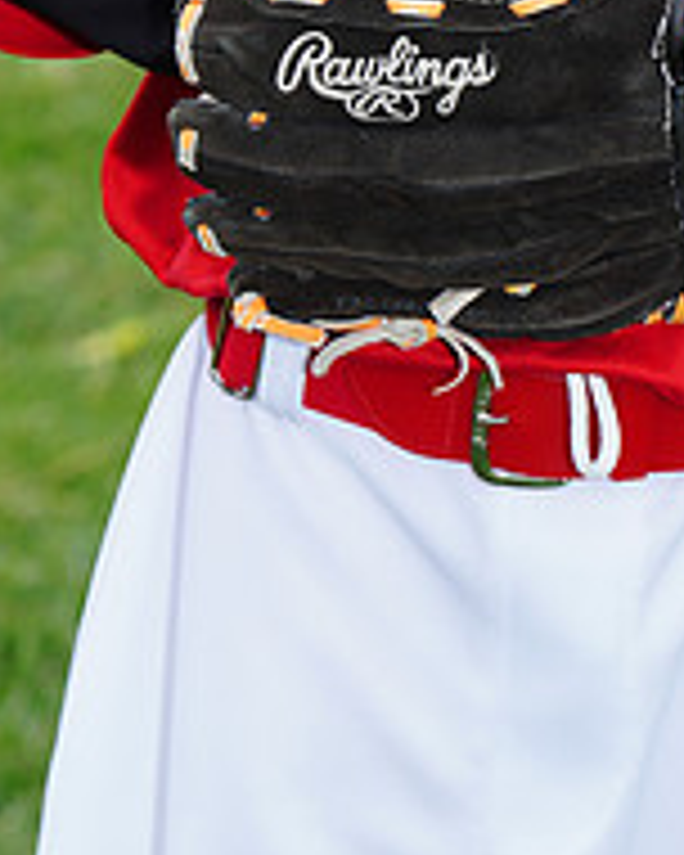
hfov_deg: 2.7
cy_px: -346
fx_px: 14474
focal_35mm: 572
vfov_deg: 3.4
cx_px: 574
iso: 200
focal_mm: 200
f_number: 9
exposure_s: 1/250
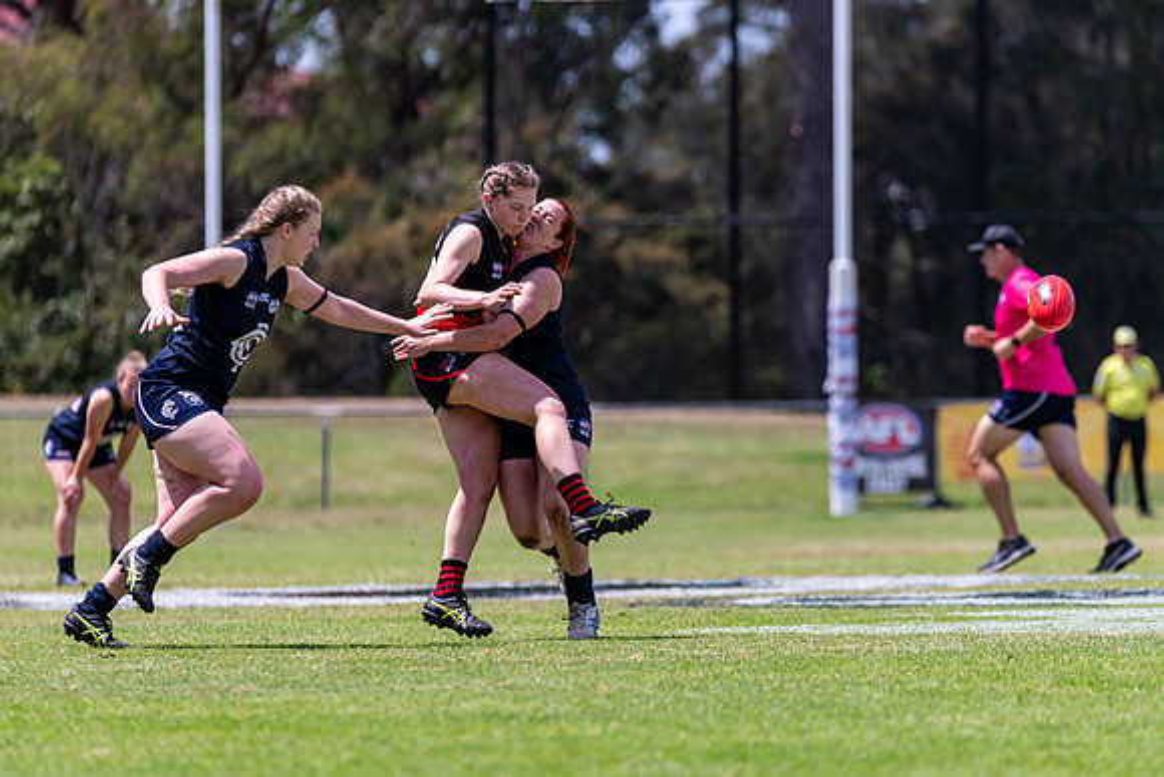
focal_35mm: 431
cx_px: 582
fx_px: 13926
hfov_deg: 4.8
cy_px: 388
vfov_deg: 3.2
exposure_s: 1/2500
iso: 800
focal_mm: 420
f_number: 6.3
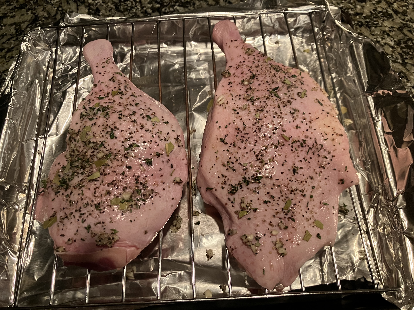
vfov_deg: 49.7
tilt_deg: -64.6
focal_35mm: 28
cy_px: 155
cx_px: 207
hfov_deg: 63.4
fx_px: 335
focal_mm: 3.99
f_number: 1.8
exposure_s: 1/60
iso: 320
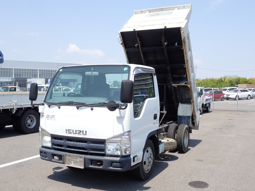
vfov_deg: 37.7
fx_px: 280
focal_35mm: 38
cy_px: 96
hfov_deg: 49.0
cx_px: 128
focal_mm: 6.83
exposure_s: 1/640
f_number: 3.5
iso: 100
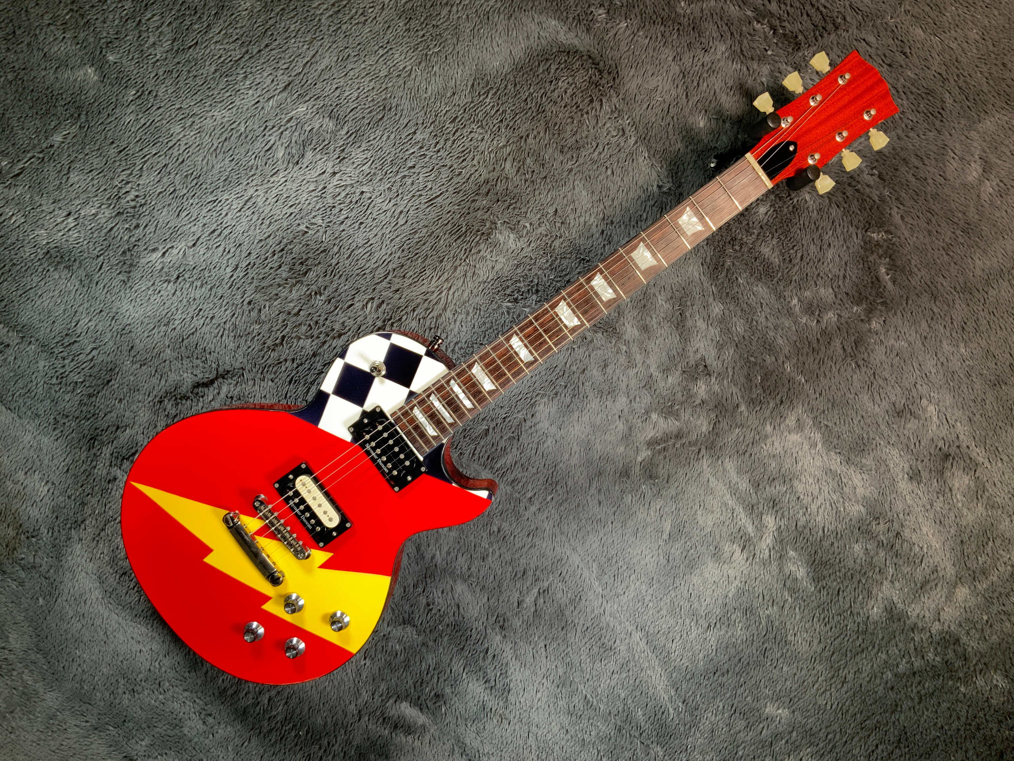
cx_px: 507
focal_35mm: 29
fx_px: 849
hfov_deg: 61.7
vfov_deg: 48.2
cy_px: 380
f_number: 1.8
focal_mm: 3
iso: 40
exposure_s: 1/104
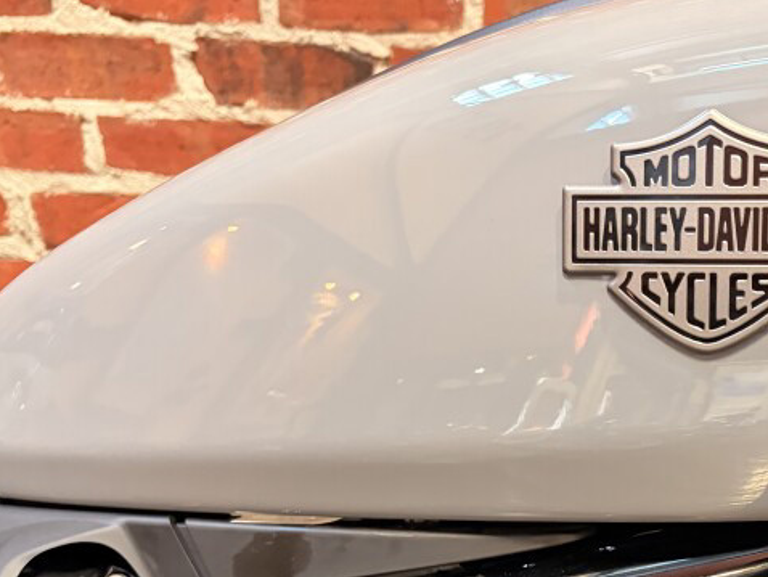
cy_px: 553
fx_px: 1287
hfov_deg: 32.0
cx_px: 648
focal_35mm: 58
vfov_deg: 24.3
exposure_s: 1/60
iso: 400
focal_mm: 5.96
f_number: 1.6
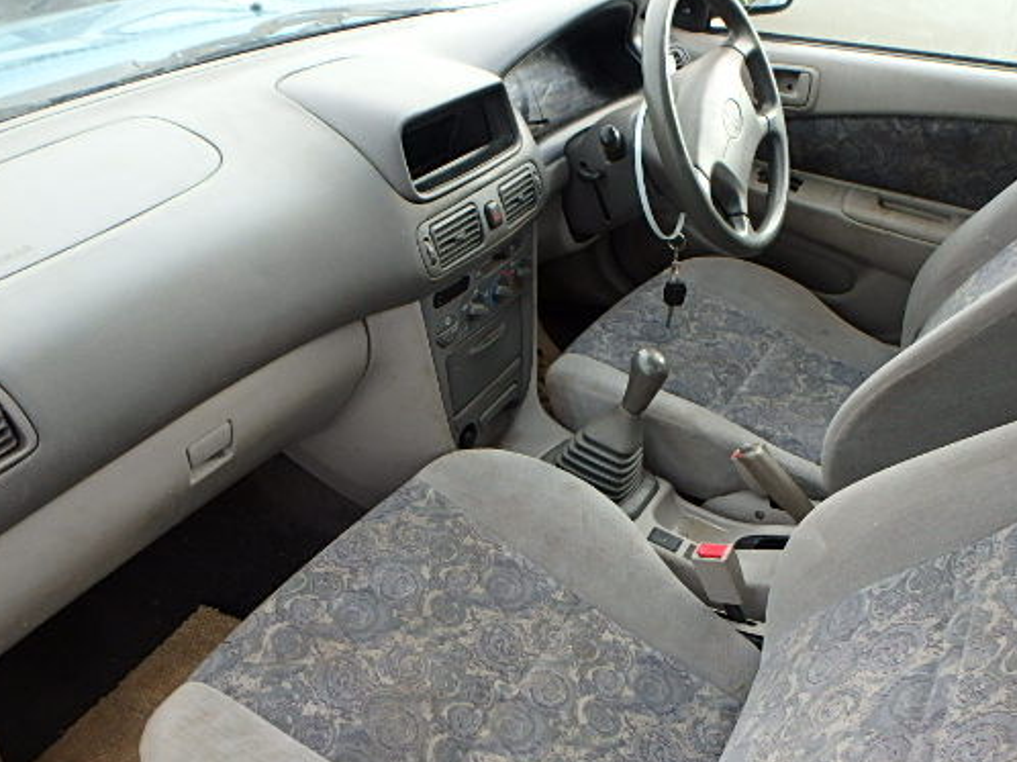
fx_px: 793
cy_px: 441
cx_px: 629
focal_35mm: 27
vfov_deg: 51.1
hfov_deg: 64.5
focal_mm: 3.7
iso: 200
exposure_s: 1/50
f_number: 3.5
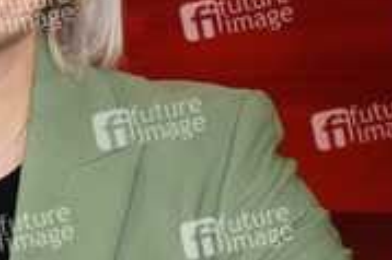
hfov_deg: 24.3
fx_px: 849
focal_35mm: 78
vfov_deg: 16.8
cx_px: -41
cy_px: -39
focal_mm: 31
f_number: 5
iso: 1600
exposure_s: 1/160
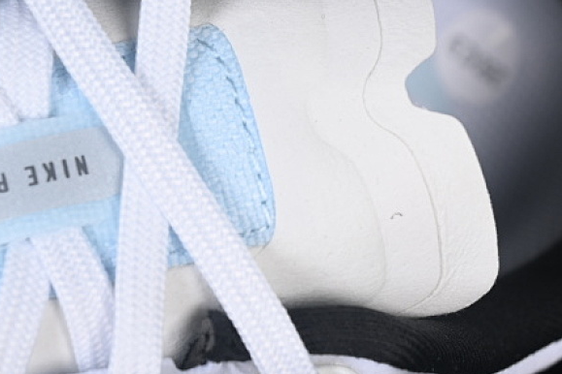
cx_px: 224
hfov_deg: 14.6
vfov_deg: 9.8
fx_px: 2185
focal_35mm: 140
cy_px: 146
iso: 160
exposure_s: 1/100
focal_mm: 50
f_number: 7.1
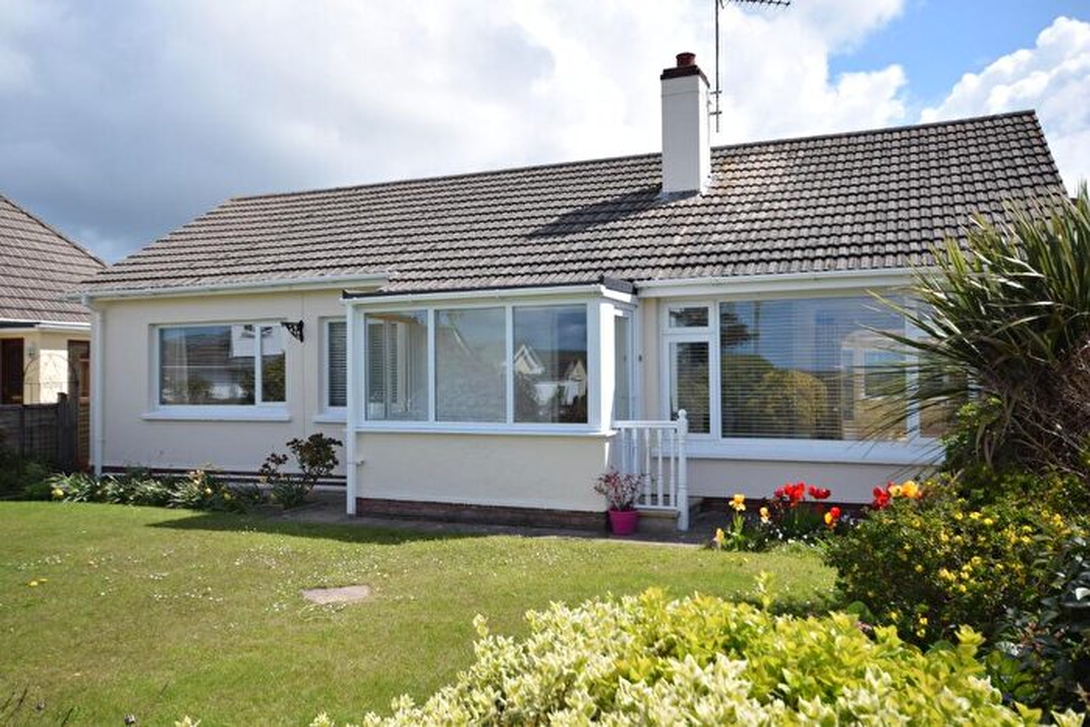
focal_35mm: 30
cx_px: 545
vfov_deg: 43.6
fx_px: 908
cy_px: 364
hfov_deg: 61.9
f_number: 9
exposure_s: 1/320
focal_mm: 20
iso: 200
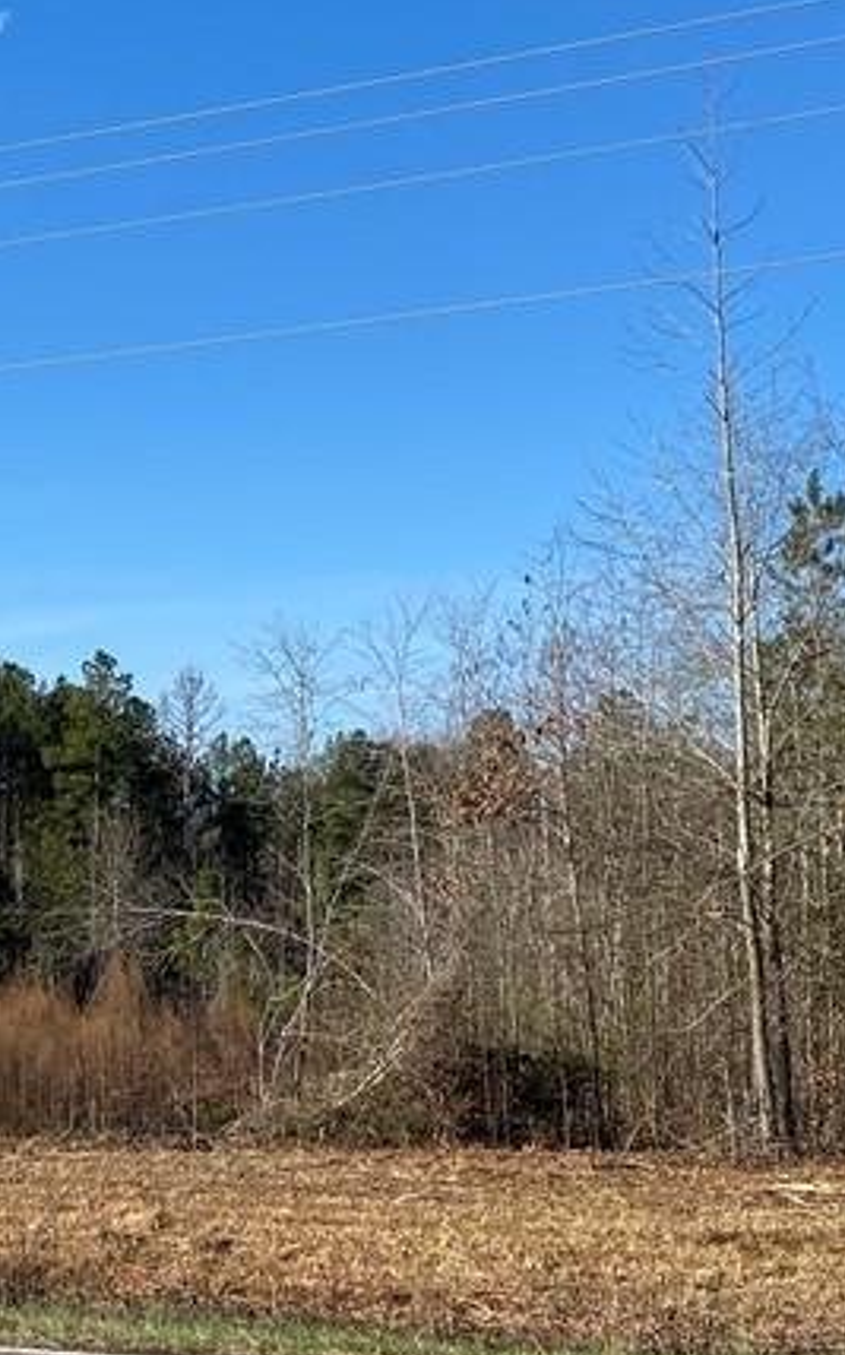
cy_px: 545
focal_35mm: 66
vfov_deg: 31.0
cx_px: 196
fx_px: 2435
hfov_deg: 19.5
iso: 32
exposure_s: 1/2315
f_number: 1.8
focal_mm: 4.25
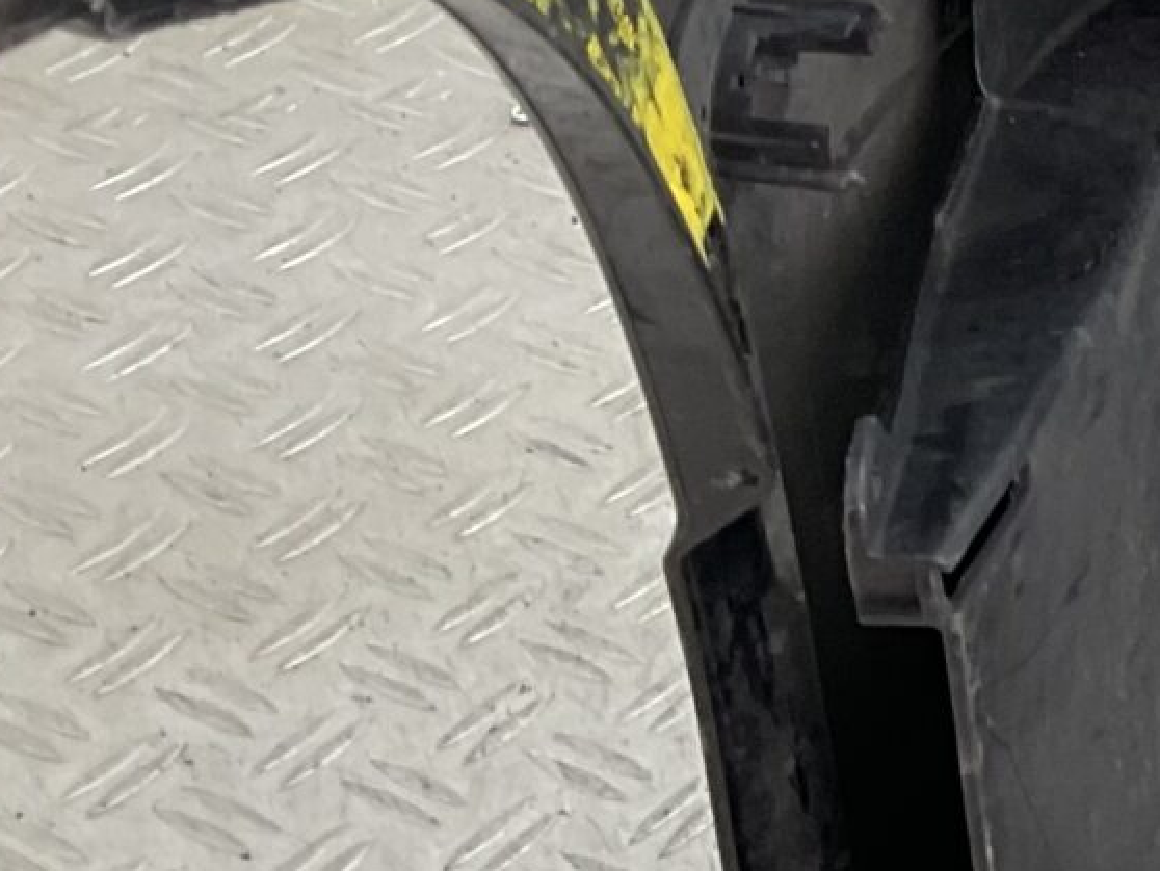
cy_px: -19
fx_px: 4459
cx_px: 2401
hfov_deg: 12.7
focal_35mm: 133
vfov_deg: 11.0
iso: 25
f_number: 1.8
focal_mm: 3
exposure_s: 1/100
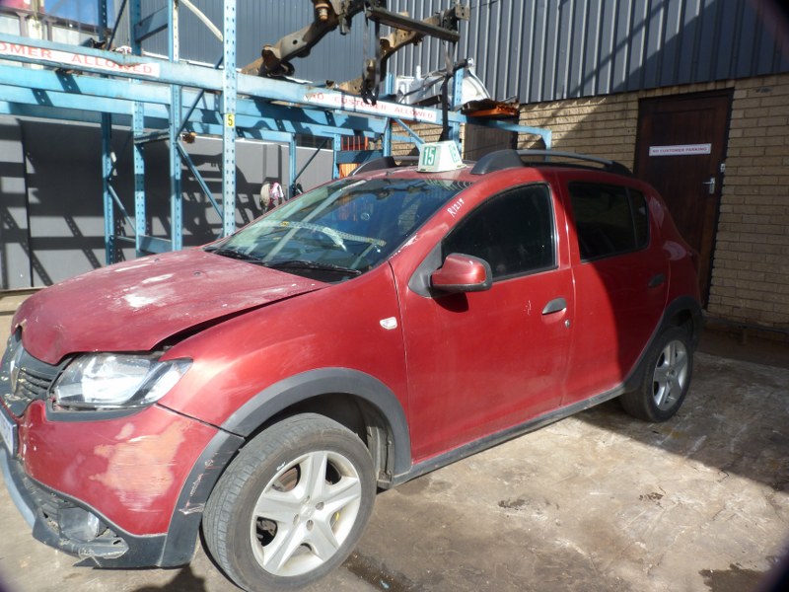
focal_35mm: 25
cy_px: 296
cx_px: 394
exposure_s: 1/250
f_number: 4.5
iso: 80
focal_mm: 4.5
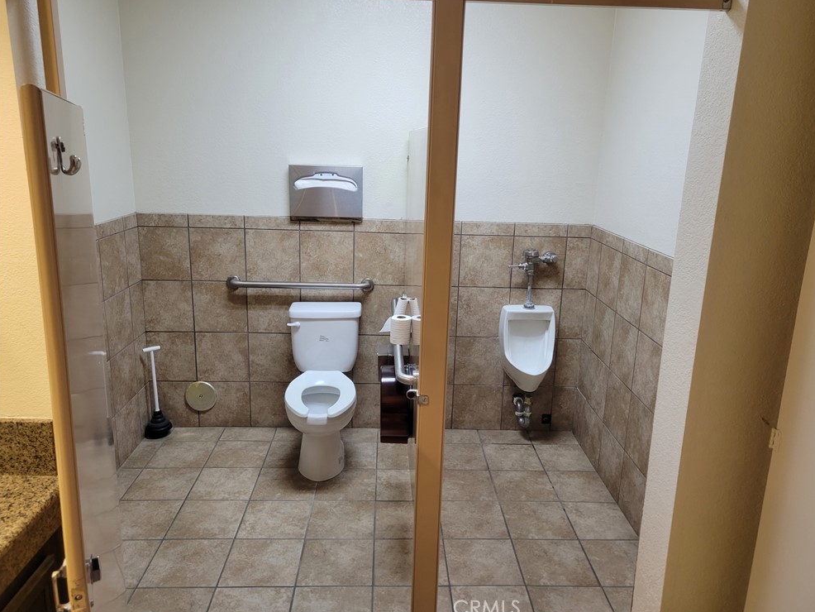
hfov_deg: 65.3
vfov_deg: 51.4
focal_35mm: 27
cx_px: 420
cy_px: 302
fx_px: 636
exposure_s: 1/39
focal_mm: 5.4
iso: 250
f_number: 1.8
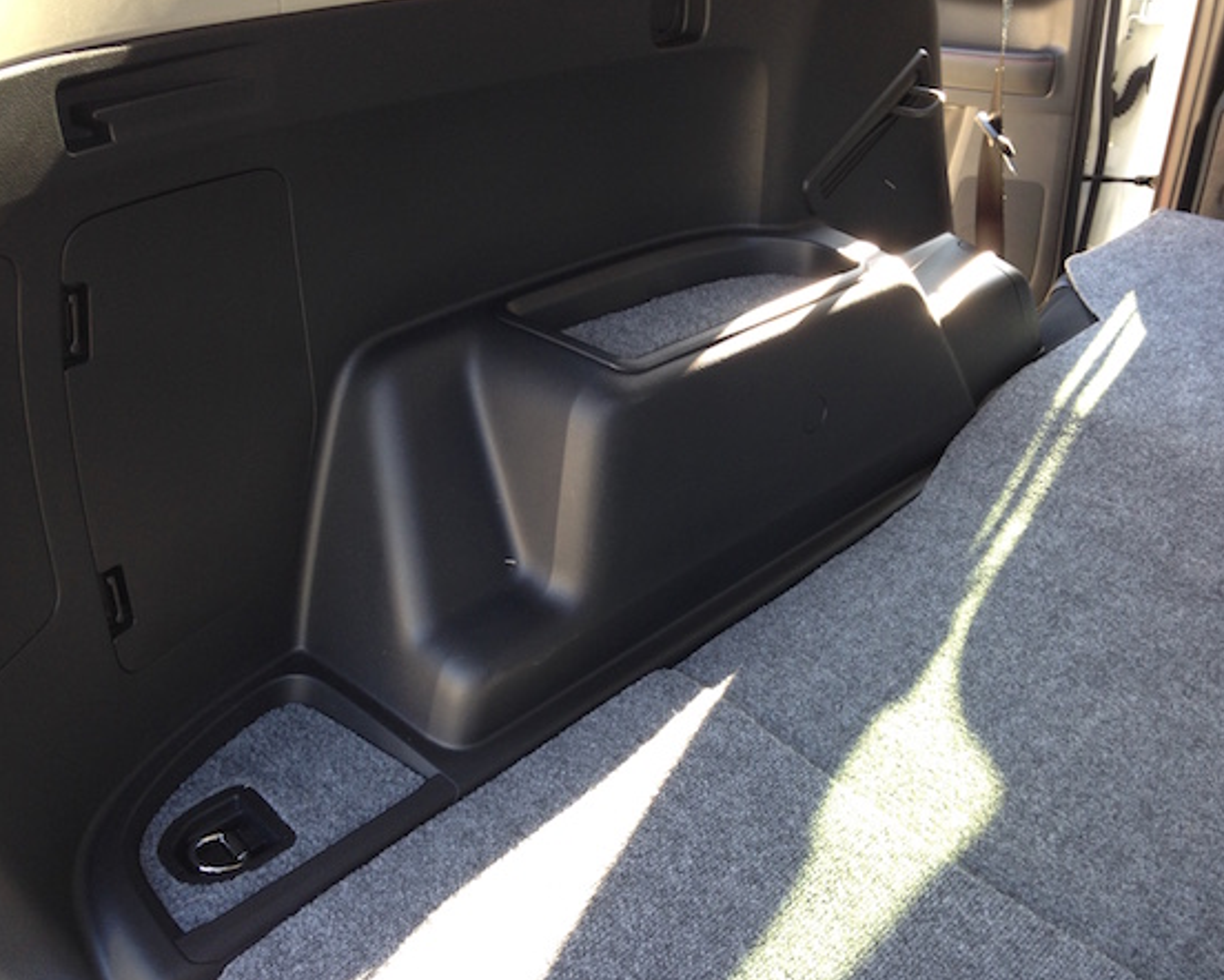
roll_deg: +0.8
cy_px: 492
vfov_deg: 42.2
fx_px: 1268
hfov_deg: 51.5
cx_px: 623
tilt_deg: -31.3
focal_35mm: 35
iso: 50
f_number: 2.4
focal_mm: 4.12
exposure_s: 1/30
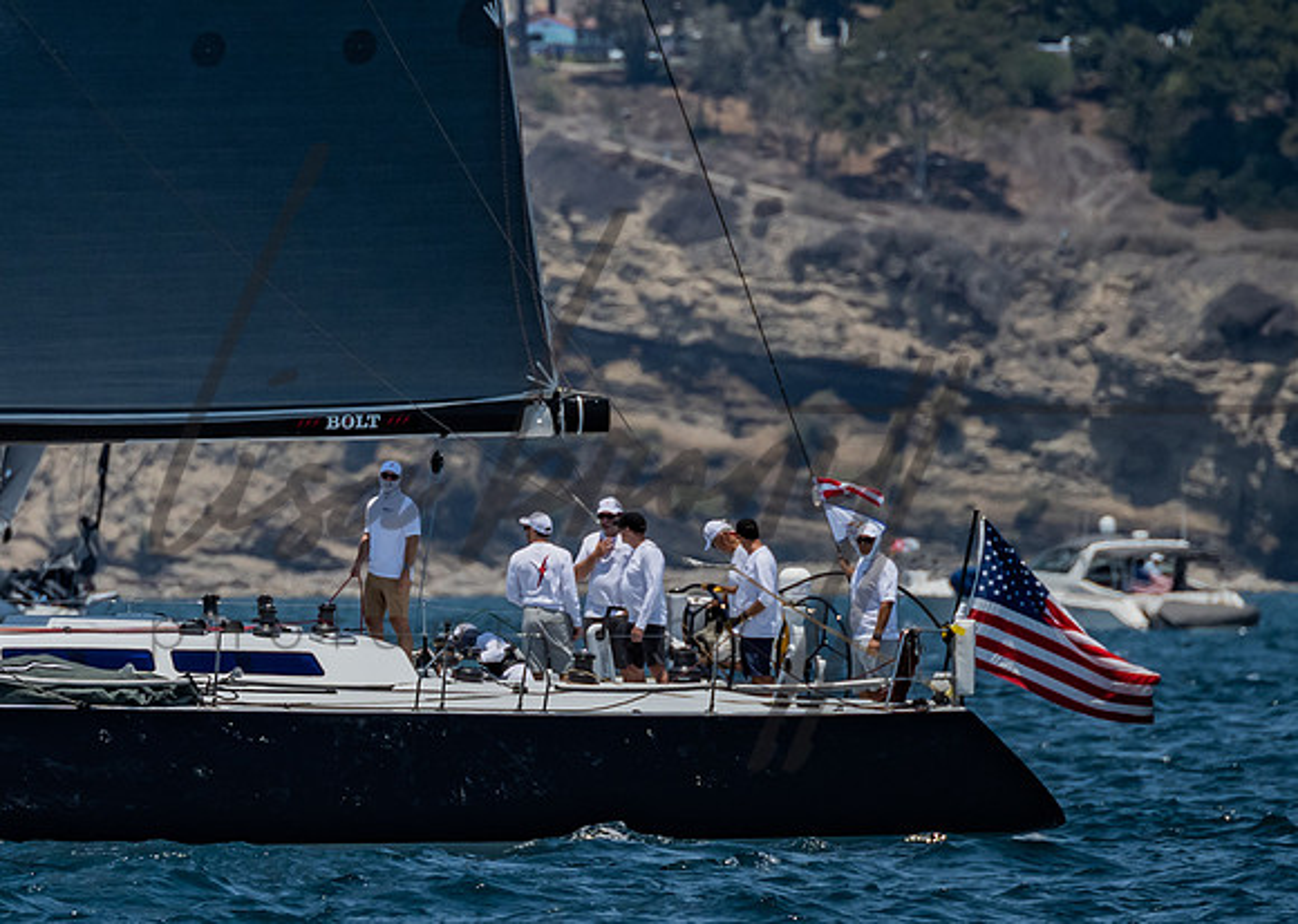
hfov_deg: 1.8
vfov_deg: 1.3
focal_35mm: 1099
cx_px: -42
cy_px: 503
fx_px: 40459
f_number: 5.6
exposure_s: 1/2500
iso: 320
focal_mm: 400
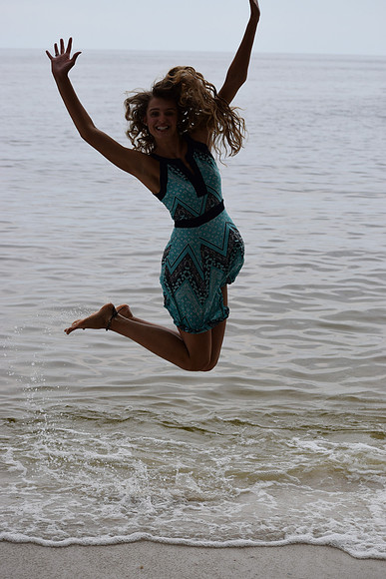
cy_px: 290
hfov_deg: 16.6
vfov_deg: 24.6
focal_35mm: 82
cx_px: 193
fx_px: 1326
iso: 400
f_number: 5
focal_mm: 55
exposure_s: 1/1250
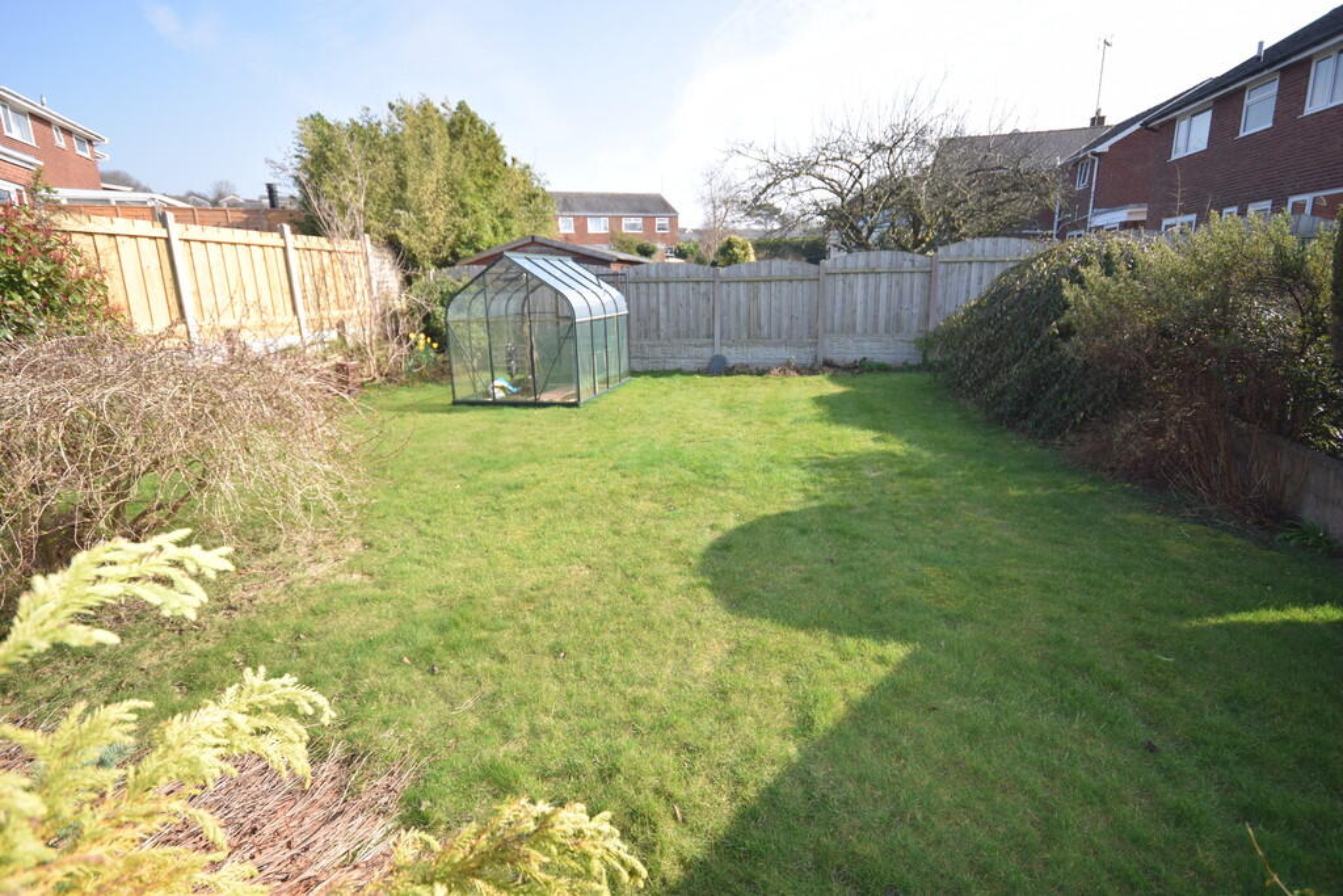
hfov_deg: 90.0
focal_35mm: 18
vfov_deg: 67.4
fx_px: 672
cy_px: 448
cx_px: 672
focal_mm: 12
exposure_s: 1/200
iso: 100
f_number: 7.1
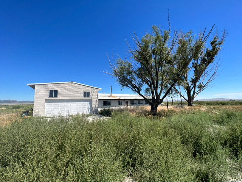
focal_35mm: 13
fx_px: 91
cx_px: 121
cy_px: 91
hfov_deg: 106.2
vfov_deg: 89.9
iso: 32
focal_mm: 1.57
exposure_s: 1/1783
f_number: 1.8
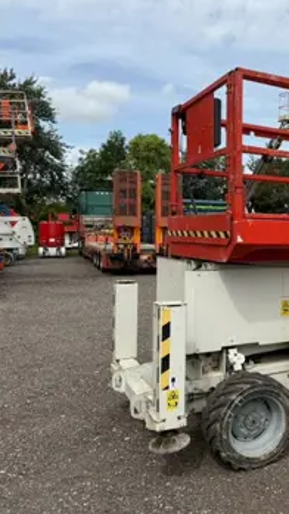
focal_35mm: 36
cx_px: 338
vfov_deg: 55.3
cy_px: 253
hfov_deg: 28.9
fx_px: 491
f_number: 1.78
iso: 80
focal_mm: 6.76
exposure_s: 1/5714
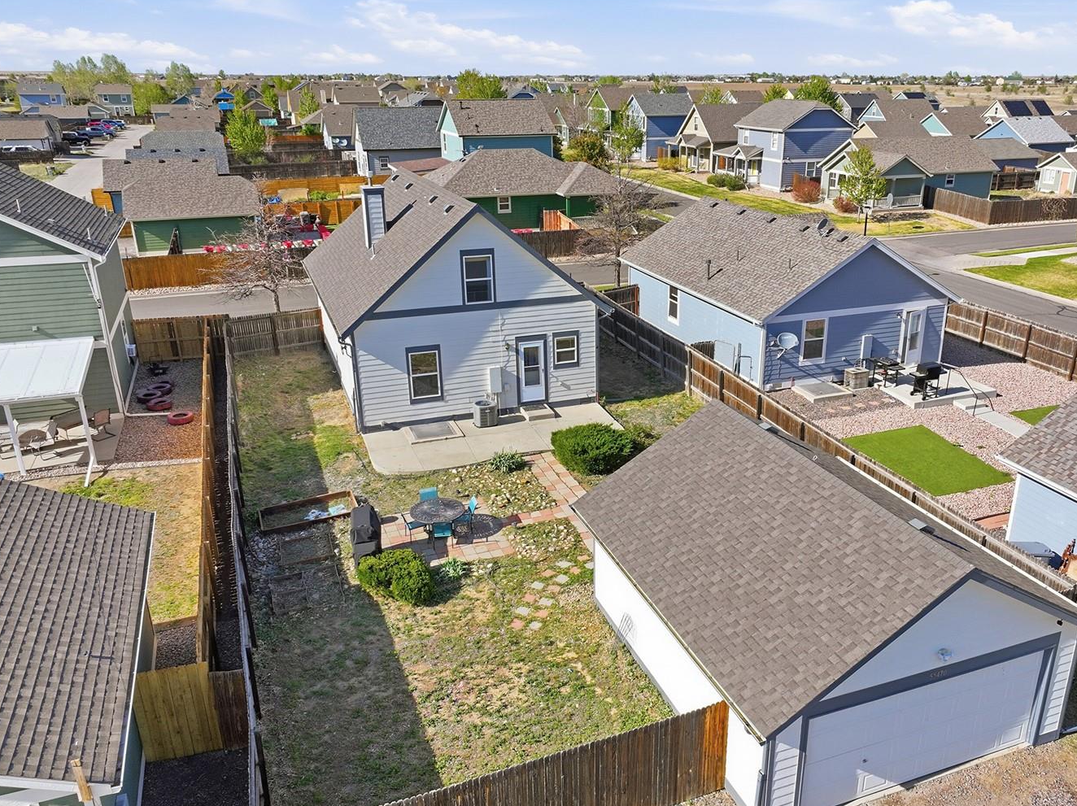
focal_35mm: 29
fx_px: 902
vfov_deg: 48.1
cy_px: 441
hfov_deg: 61.4
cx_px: 613
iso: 100
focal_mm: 12.3
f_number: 8
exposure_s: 1/320
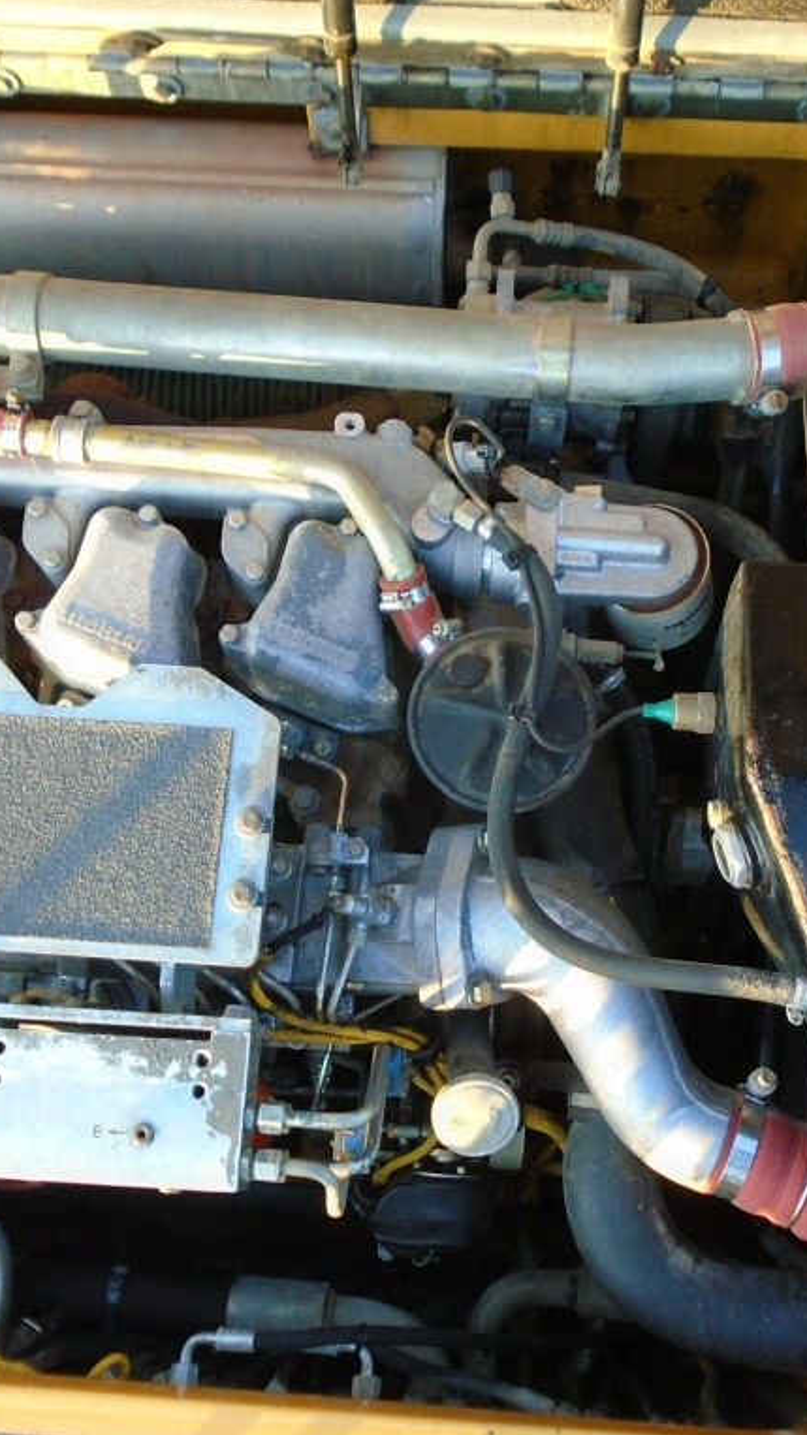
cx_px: 457
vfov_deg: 52.8
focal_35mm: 38
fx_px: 1446
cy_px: 717
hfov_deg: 31.1
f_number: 3.2
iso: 250
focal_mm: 4.6
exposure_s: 1/80
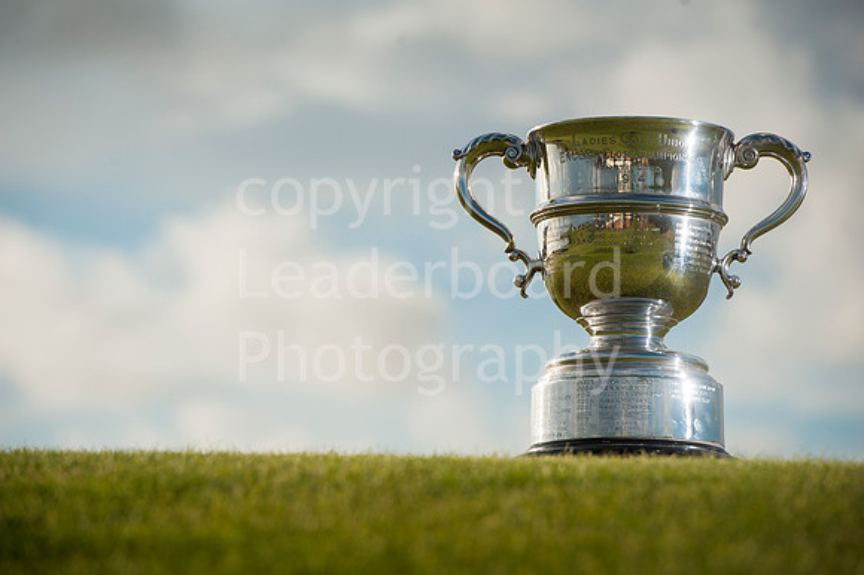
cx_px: 432
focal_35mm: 200
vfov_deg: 6.9
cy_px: 288
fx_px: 4797
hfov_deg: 10.3
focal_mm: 200
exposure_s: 1/2000
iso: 200
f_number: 8
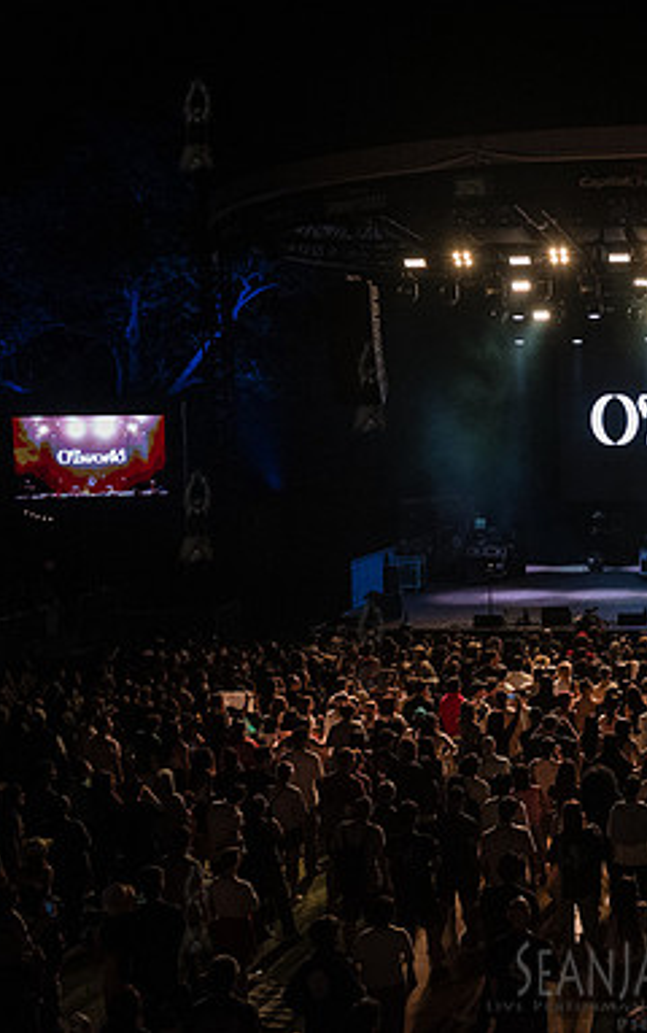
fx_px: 1352
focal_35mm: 48
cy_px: 514
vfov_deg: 41.8
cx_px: 717
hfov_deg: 25.0
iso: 5000
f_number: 4
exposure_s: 1/640
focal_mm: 31
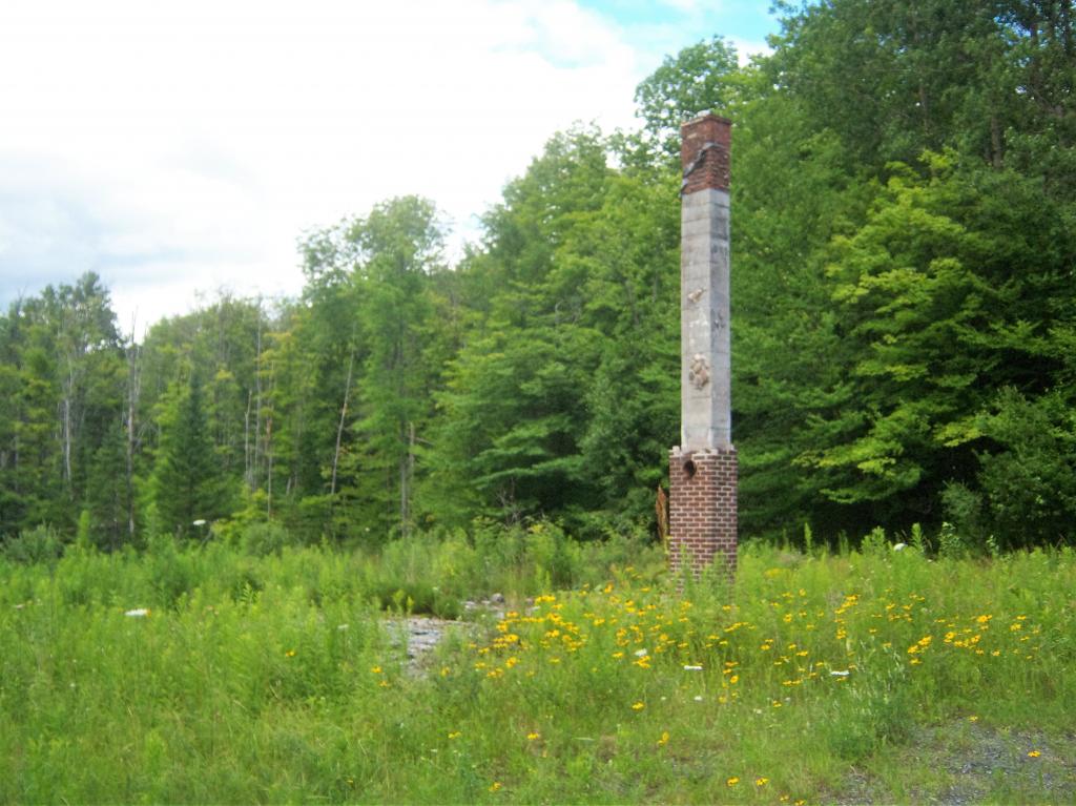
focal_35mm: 36
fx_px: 1118
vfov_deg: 39.6
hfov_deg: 51.4
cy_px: 403
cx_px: 538
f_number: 2.8
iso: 160
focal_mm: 7.5
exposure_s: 1/640
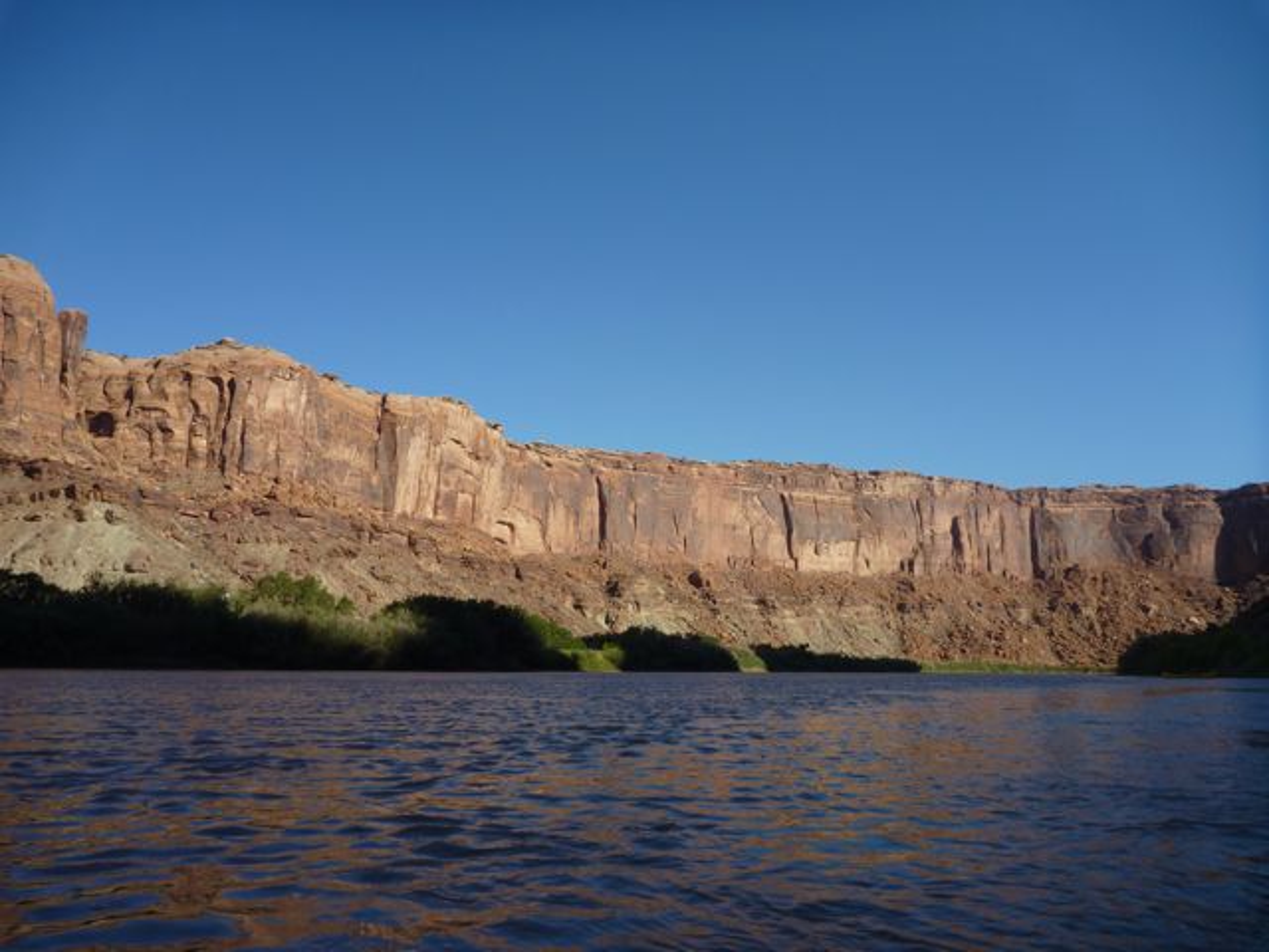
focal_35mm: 28
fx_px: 1026
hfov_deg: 63.4
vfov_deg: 49.7
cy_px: 476
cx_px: 634
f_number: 3.3
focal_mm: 4.9
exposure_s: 1/800
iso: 80
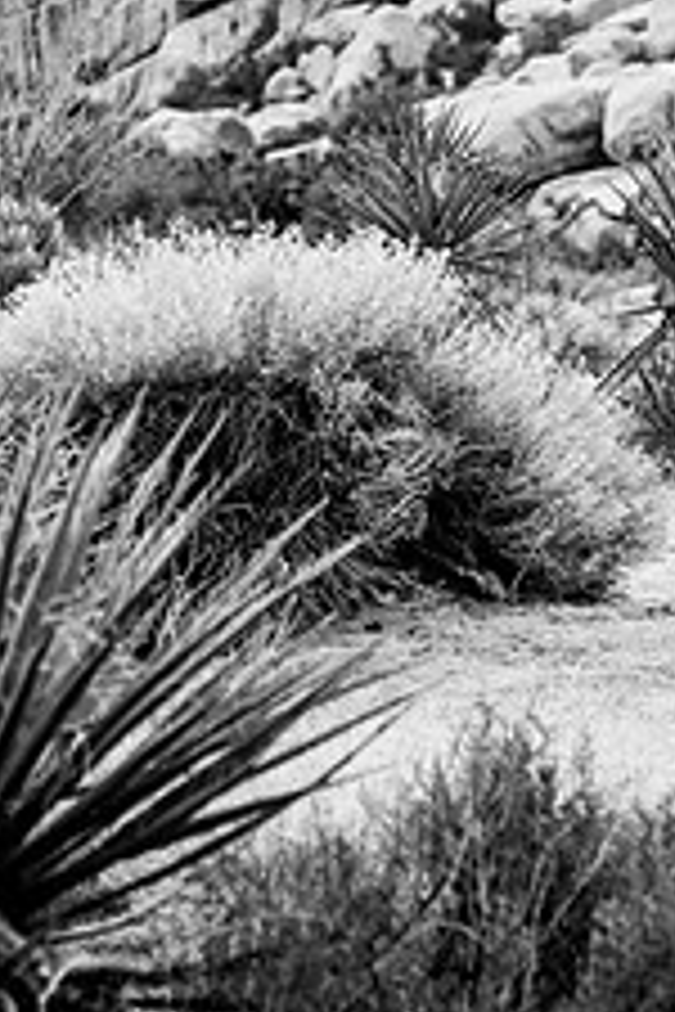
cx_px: 315
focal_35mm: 156
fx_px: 4387
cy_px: 76
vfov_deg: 13.0
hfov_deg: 8.8
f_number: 4
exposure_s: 1/1600
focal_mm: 78
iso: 100
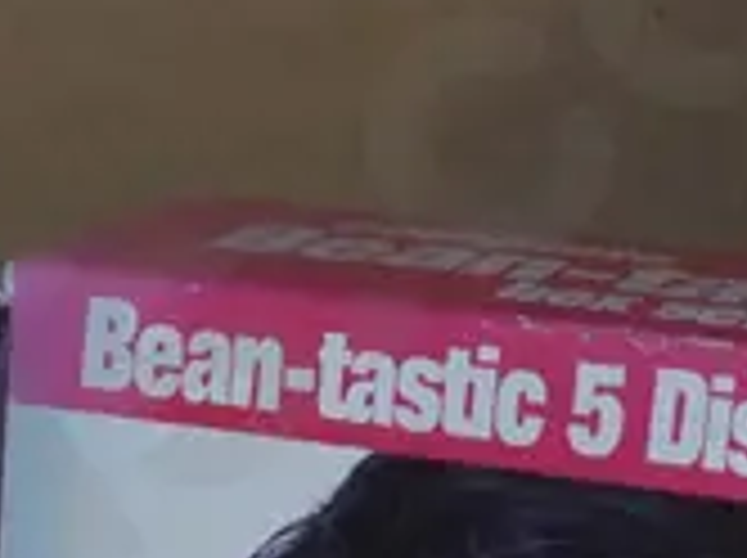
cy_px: 909
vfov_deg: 5.4
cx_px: -544
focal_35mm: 272
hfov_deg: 7.1
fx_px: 5861
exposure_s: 1/60
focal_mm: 22
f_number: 5.6
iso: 1600
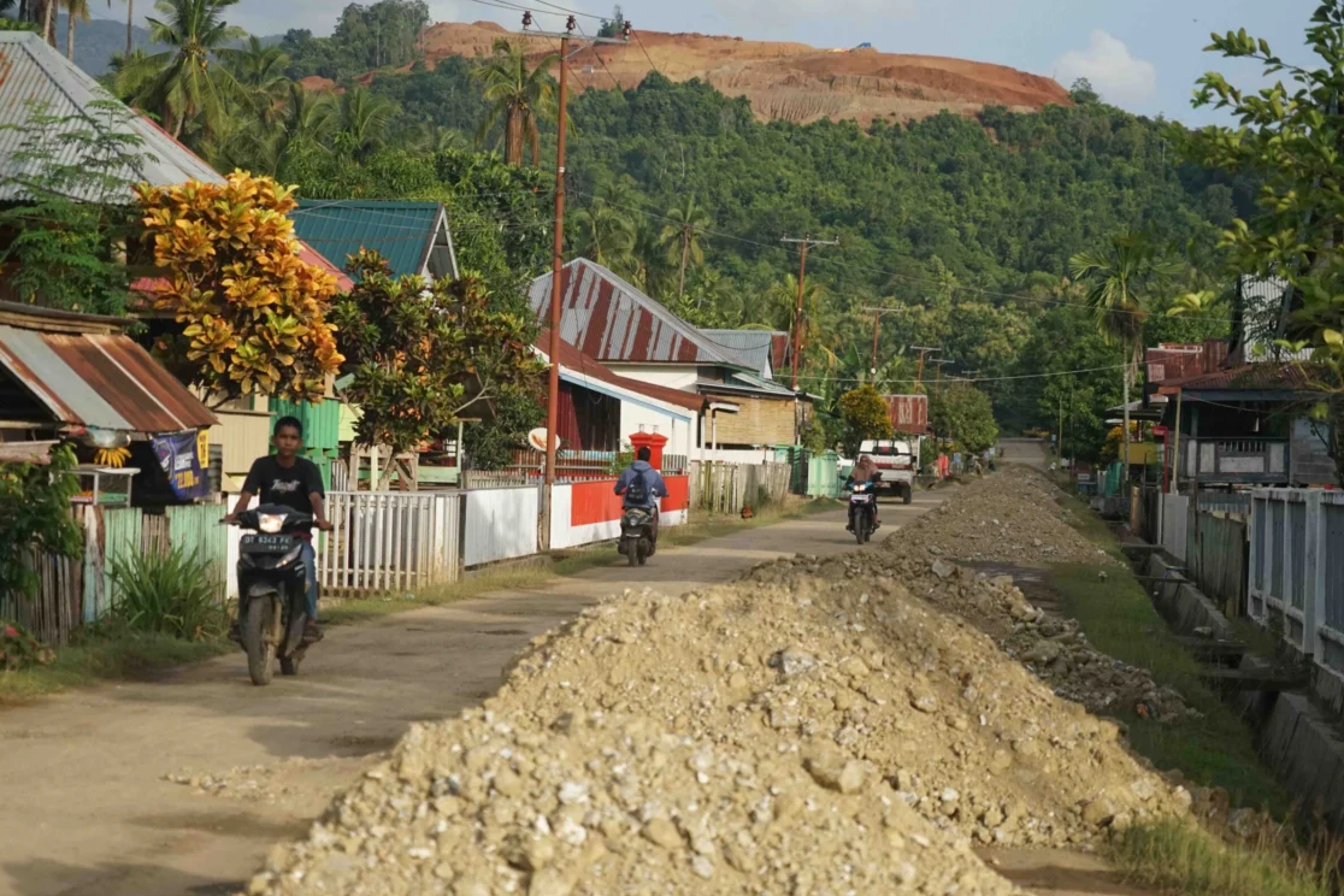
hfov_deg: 23.6
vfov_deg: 15.9
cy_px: 417
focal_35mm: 86
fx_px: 3210
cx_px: 660
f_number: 5.6
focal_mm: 80
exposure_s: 1/4000
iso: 1600
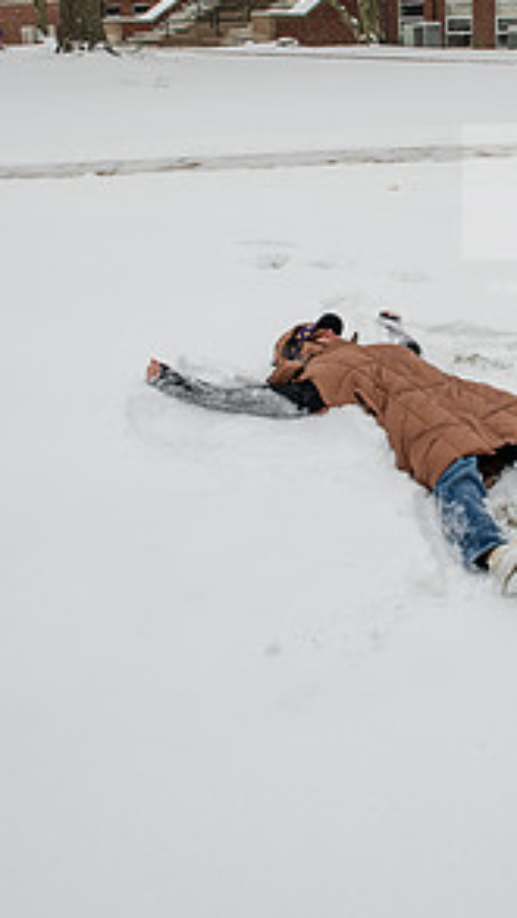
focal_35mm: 45
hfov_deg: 26.1
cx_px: 414
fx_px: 1096
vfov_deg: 44.9
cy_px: 320
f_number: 7.1
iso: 400
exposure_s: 1/200
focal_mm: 28
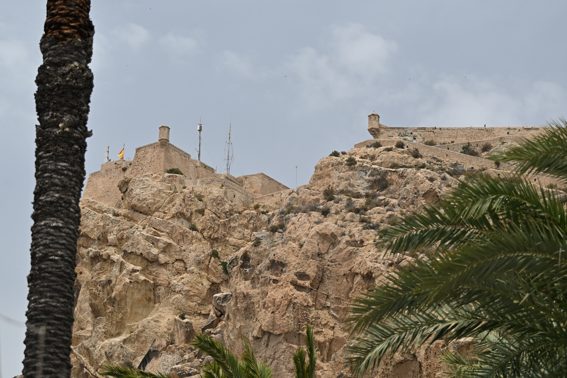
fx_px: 1984
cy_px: 189
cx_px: 284
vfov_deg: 10.9
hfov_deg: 16.3
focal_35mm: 126
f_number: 6
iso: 200
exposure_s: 1/500
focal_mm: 84
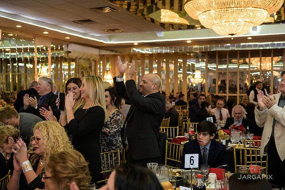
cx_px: 142
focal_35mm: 45
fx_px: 356
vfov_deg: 29.9
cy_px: 95
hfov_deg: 43.6
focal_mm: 45
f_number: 3.2
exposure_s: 1/125
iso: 1000
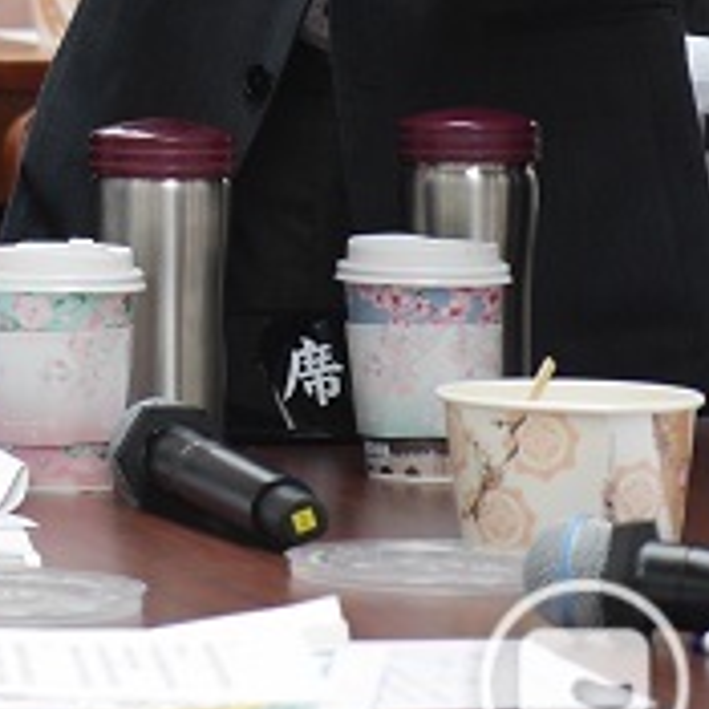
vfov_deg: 5.7
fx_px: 6975
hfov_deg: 5.7
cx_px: -413
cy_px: -472
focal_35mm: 301
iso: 250
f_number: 2.8
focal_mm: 35
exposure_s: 1/80
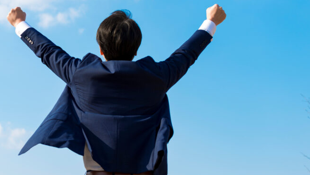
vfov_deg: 16.3
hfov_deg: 28.4
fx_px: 608
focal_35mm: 74
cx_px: 98
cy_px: 126
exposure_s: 1/500
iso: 64
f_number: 4
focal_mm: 45
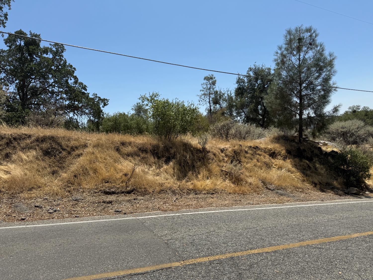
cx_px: 186
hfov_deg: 71.6
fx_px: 259
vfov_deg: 56.8
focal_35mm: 24
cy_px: 140
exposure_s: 1/6173
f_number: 1.78
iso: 80
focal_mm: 6.76
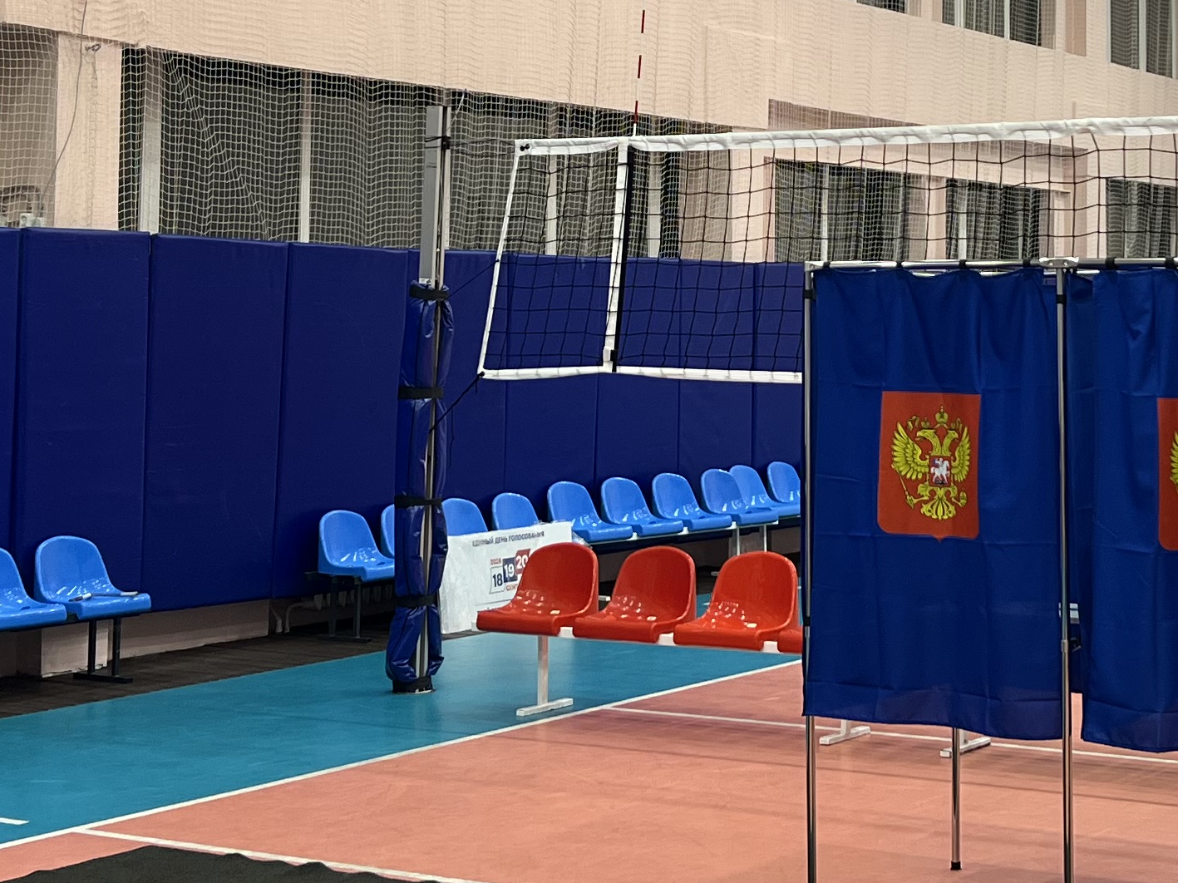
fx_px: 2518
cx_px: 806
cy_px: 148
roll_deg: +0.0
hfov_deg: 26.2
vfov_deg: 19.6
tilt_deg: +4.5
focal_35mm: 74
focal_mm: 5.7
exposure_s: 1/100
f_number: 1.5
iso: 100
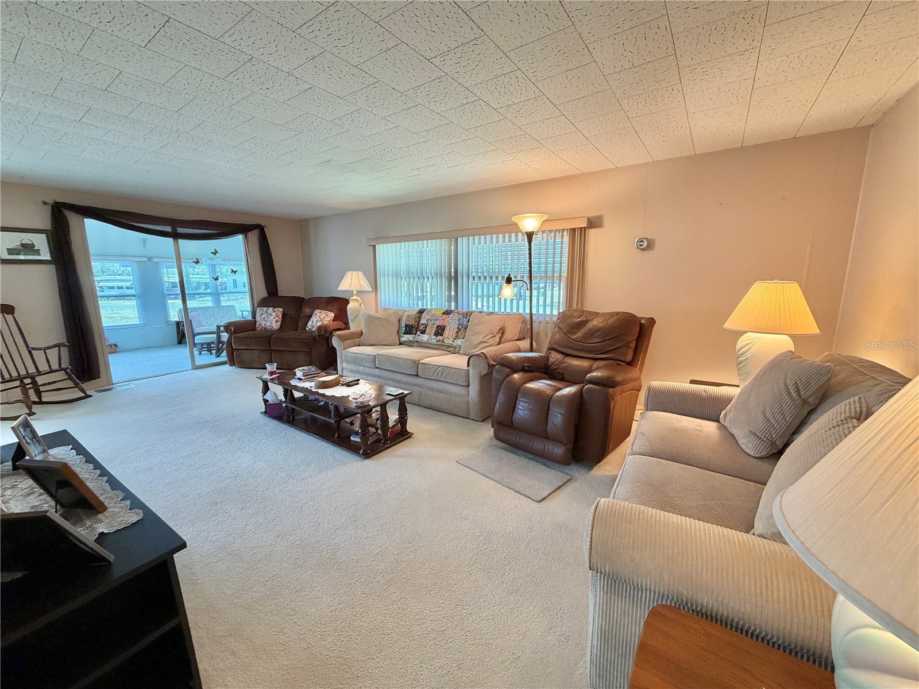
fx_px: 372
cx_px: 460
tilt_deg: -9.9
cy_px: 344
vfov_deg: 85.7
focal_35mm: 14
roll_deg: +0.9
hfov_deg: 102.1
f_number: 2.2
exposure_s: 1/120
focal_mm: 2.22
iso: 200
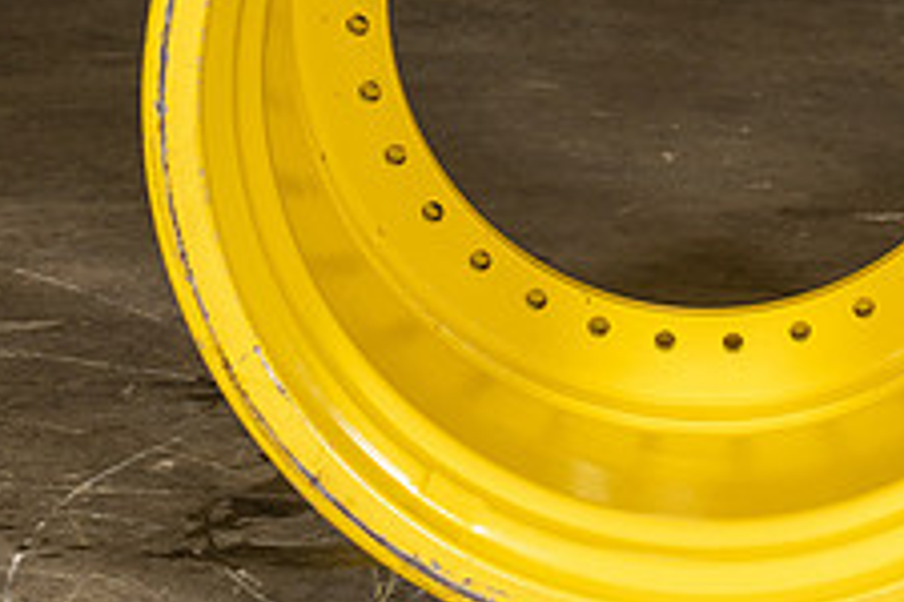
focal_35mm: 191
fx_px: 4796
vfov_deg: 7.2
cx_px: 599
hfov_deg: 10.8
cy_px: 98
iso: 800
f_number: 5.6
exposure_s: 1/80
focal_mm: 74
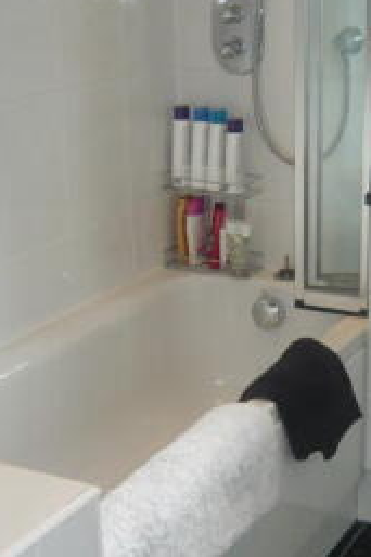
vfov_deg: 30.5
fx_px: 1022
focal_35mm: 66
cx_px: 331
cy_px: 292
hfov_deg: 20.2
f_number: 2.8
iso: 100
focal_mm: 4.6
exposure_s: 1/60
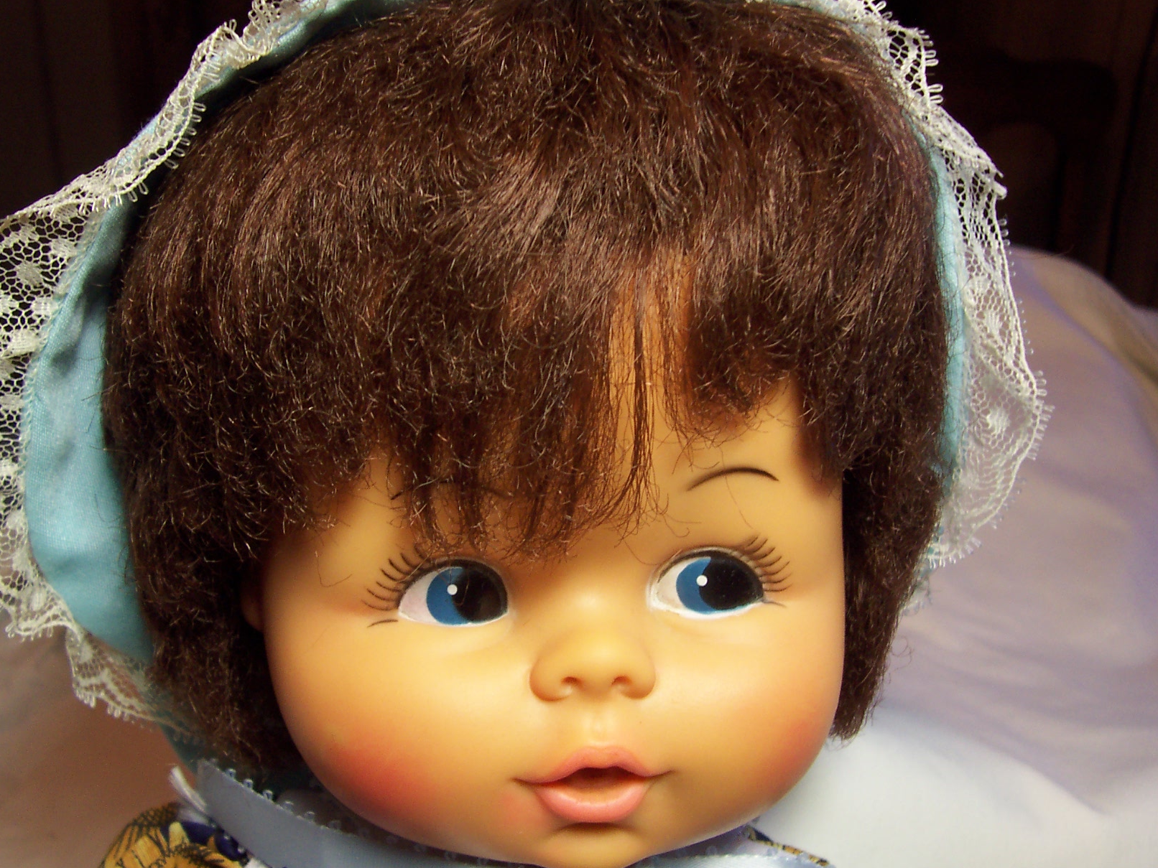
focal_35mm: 38
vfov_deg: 37.7
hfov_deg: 49.0
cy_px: 442
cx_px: 581
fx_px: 1271
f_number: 2.8
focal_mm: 5.6
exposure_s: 1/30
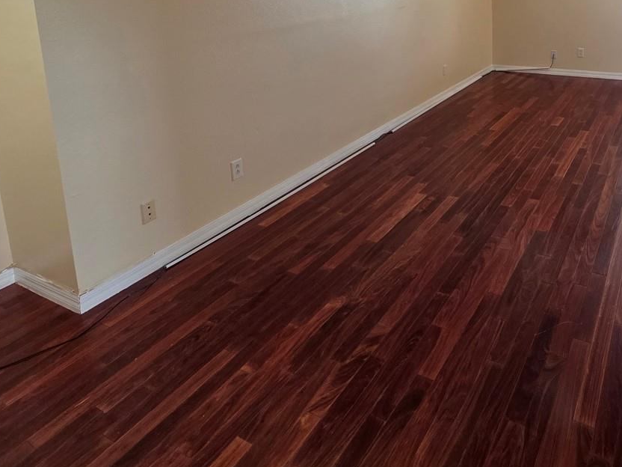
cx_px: 467
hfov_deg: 65.1
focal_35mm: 25
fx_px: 449
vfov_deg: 48.2
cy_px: 34
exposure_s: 1/120
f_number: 1.9
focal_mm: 2.2
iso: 160
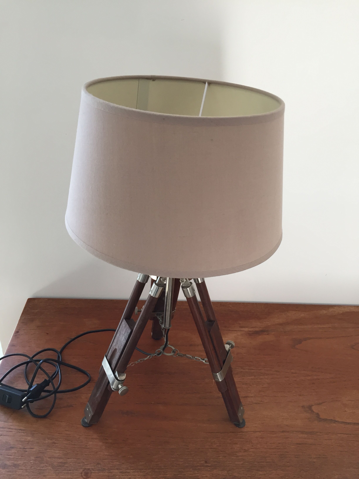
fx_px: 401
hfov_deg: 48.2
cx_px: 180
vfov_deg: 61.7
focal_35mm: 29
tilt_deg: -31.6
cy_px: 240
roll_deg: -2.7
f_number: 2.2
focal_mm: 4.15
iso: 40
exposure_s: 1/33
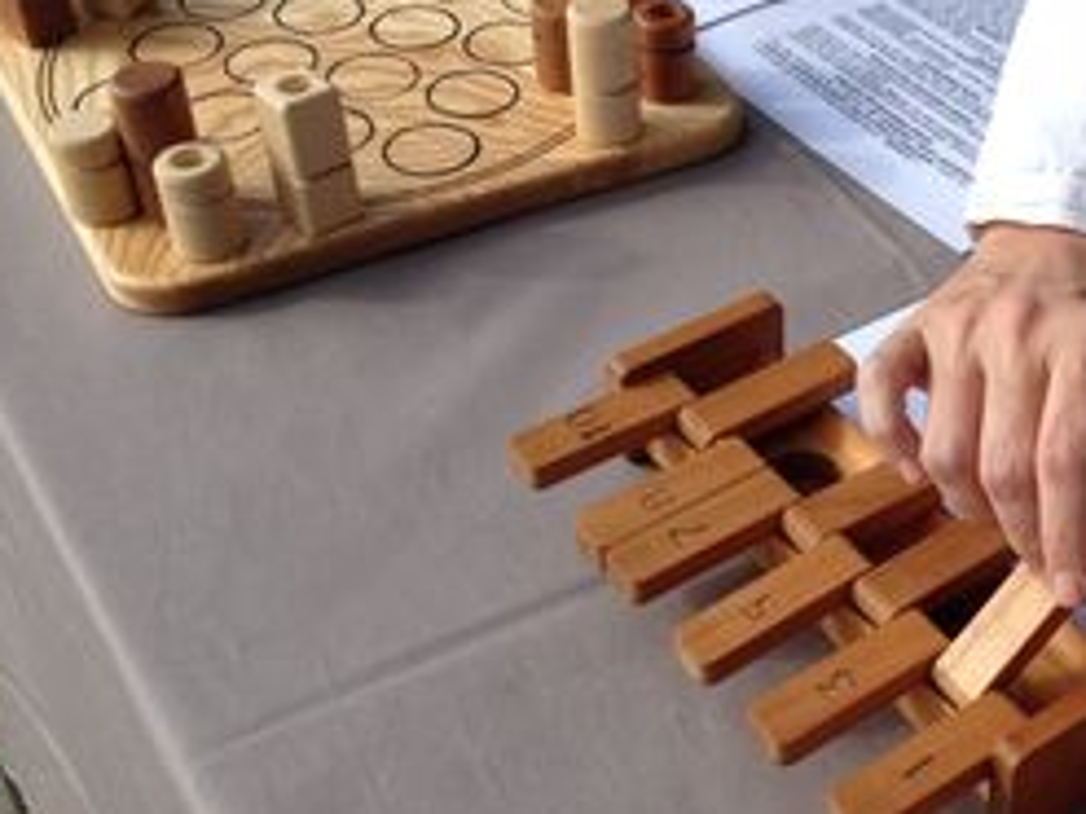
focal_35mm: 68
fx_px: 2132
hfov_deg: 27.4
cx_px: 998
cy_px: 326
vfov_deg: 21.6
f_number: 2.4
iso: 50
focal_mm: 4.28
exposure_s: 1/1126
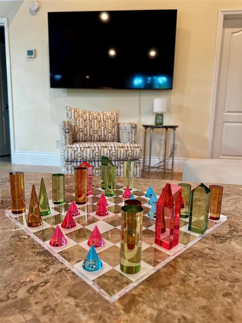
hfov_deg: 56.8
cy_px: 162
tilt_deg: -10.3
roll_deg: -1.2
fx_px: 224
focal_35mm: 24
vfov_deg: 71.6
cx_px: 121
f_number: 1.78
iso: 250
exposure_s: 1/60
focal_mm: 6.76
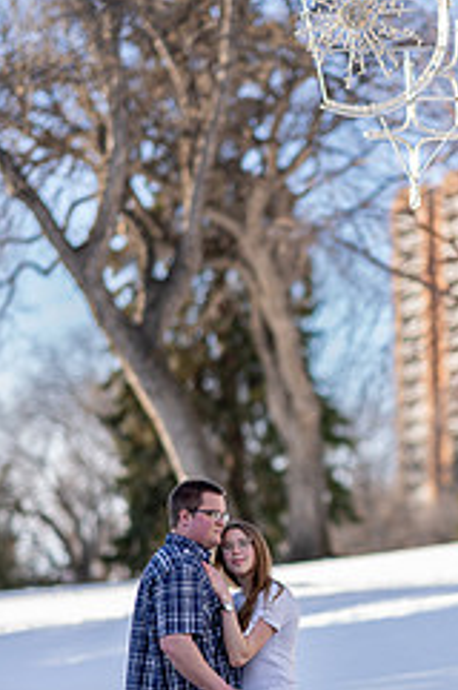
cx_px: 352
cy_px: 444
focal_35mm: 159
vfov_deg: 12.9
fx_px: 3043
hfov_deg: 8.6
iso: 100
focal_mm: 85
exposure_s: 1/1600
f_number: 1.4
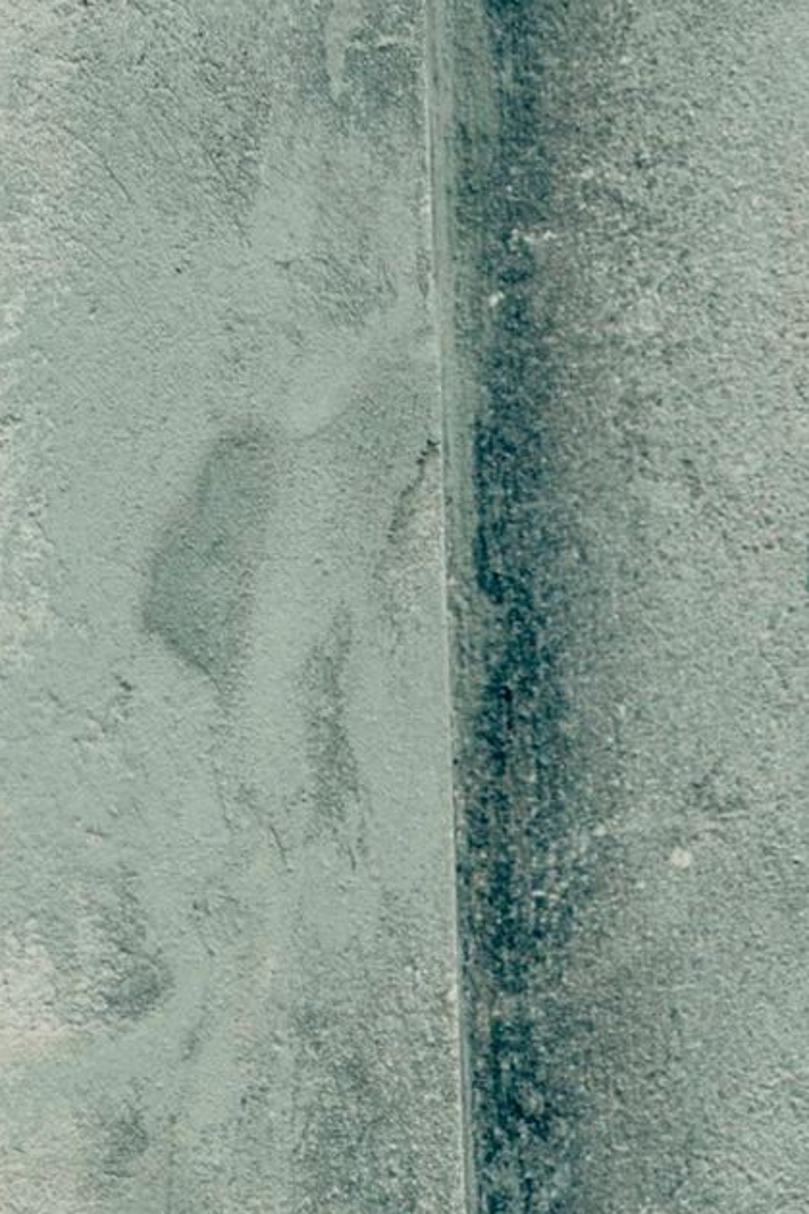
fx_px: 8932
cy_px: 2570
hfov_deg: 5.1
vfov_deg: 7.4
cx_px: 1551
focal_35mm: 265
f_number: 3.2
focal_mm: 58
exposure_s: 1/200
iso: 100
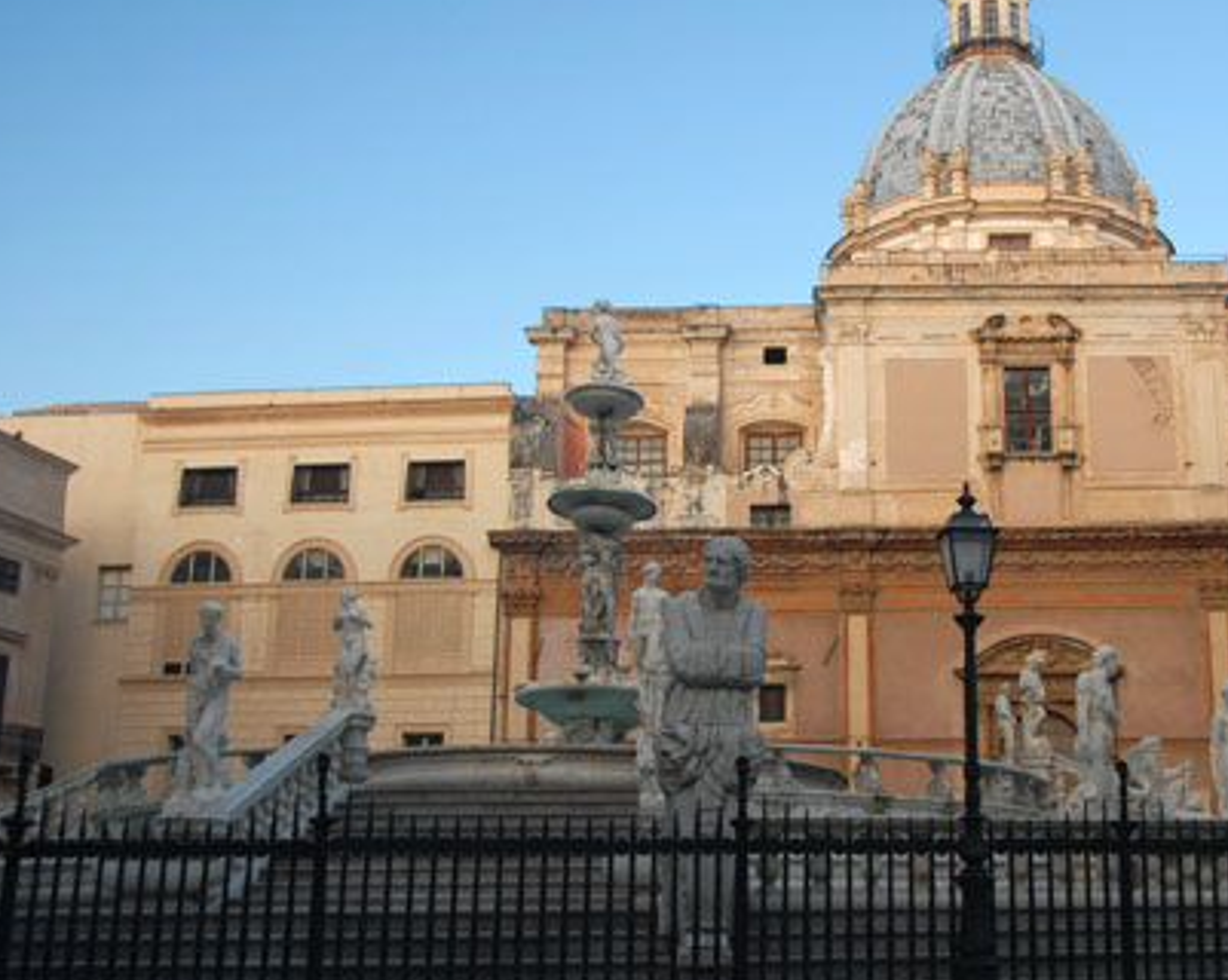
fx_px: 1743
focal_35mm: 48
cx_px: 851
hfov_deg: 38.2
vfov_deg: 31.3
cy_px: 390
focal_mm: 22
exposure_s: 1/90
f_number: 3.8
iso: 200
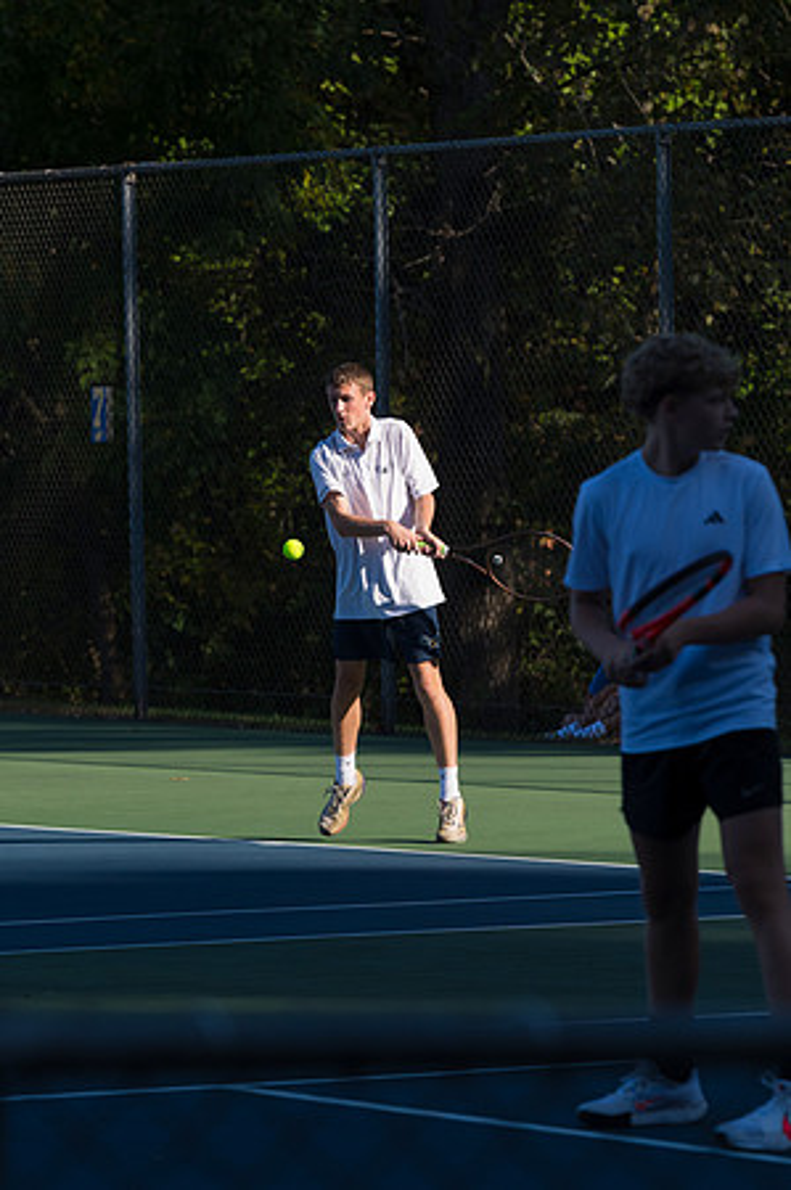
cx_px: 396
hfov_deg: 5.1
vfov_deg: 7.6
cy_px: 595
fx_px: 8919
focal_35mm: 270
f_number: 5.6
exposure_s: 1/1600
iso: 320
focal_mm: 180
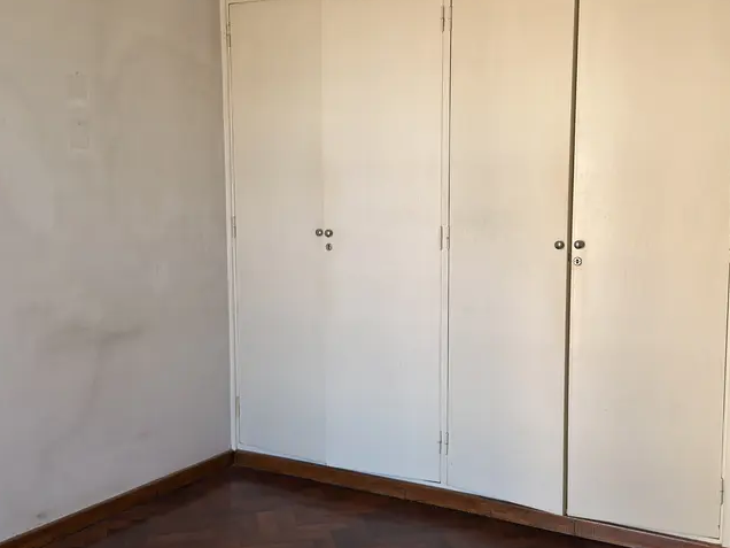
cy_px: 275
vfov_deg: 32.9
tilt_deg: -6.0
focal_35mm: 44
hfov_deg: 42.9
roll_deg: +0.0
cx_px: 398
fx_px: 928
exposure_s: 1/184
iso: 50
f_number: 1.78
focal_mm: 6.76
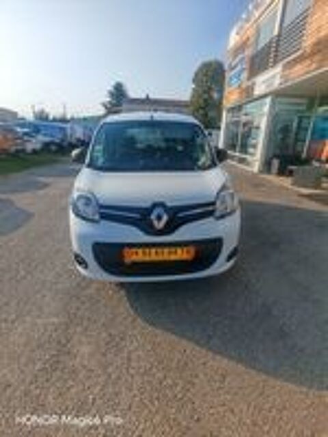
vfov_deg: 91.0
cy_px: 218
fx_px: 215
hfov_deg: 74.7
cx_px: 164
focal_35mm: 17
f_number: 2
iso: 50
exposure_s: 1/1500
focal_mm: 1.82
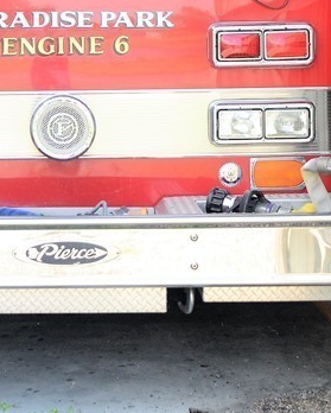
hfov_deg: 12.9
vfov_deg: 16.0
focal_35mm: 118
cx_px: 46
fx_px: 1449
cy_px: 45
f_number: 4
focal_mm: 27
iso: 800
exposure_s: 1/640
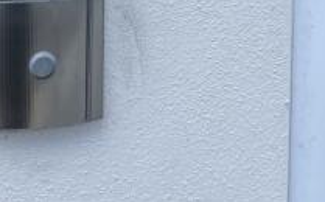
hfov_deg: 26.6
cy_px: -134
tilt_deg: -5.3
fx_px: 681
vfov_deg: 15.1
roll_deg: -0.1
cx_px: 93
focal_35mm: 77
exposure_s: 1/1319
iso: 32
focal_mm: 4.2
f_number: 1.6
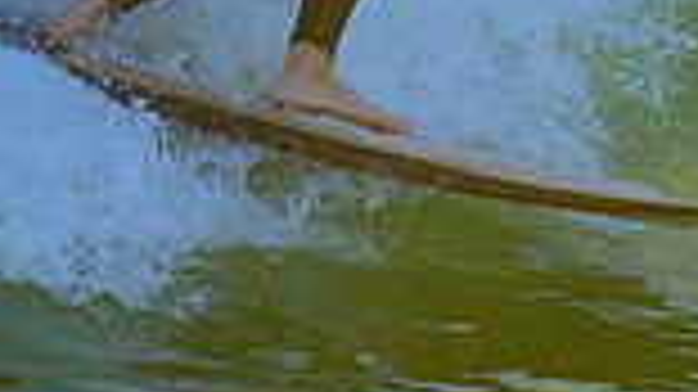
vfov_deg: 0.4
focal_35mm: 3146
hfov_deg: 0.7
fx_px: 58197
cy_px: -191
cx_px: 725
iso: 1600
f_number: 11
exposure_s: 1/2000
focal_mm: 800
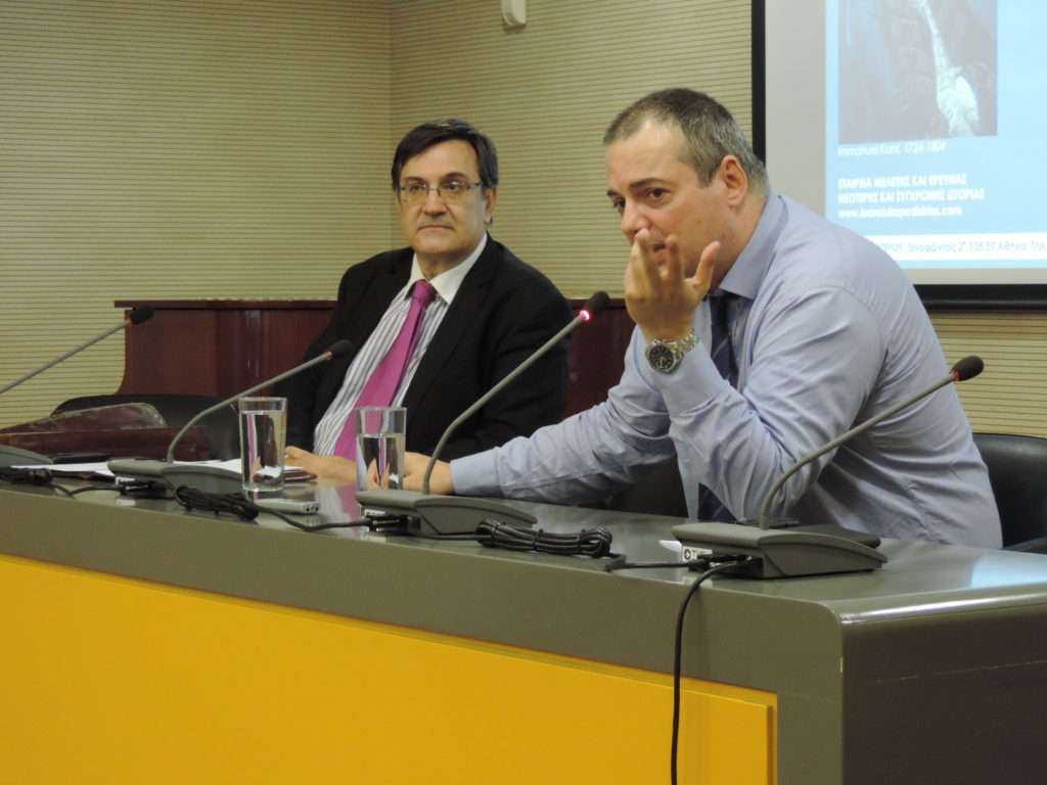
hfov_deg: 21.8
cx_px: 524
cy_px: 392
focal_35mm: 90
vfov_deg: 16.4
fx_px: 2722
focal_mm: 16
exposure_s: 1/25
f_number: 4.1
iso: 720
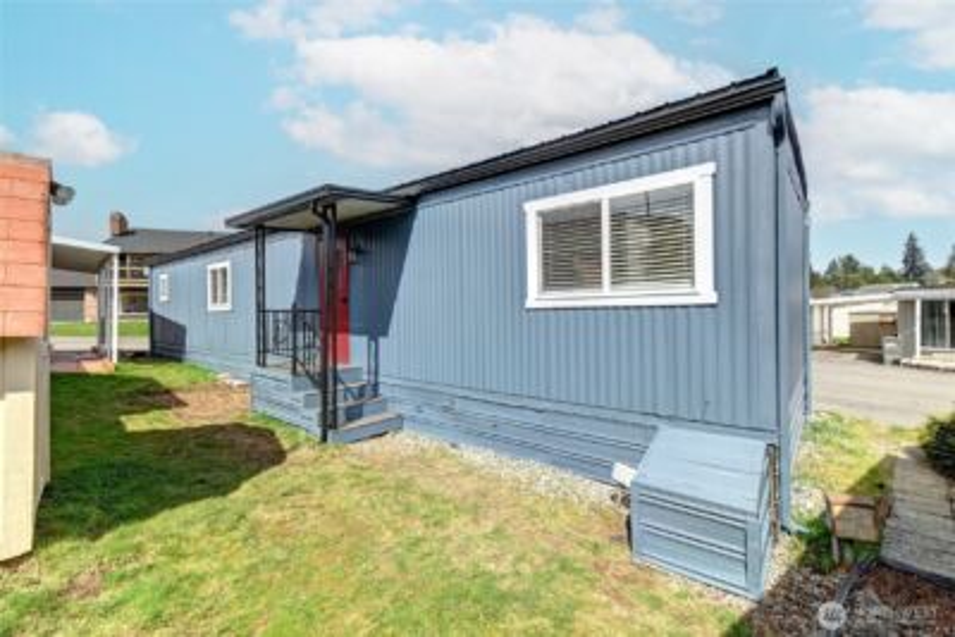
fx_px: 398
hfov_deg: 100.4
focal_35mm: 15
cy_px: 318
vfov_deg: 77.4
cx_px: 478
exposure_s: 1/40
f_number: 11
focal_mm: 10
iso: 320
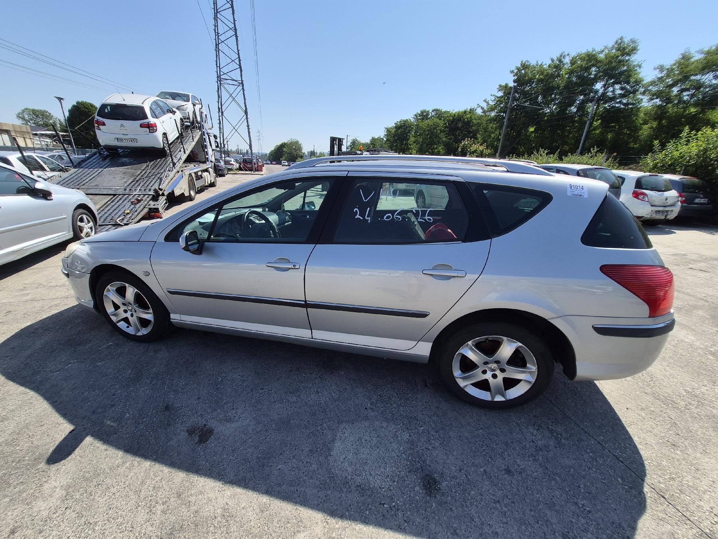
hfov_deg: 106.2
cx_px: 359
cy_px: 270
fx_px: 270
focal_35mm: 13
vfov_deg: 89.9
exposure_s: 1/2500
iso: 40
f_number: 2.2
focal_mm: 1.74
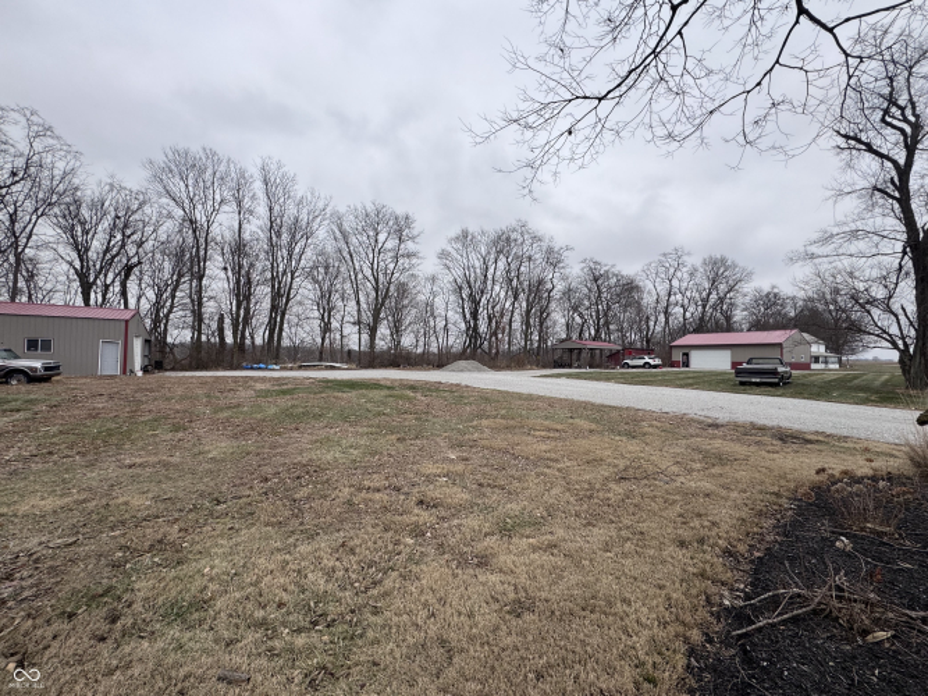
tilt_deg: +1.9
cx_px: 464
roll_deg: -0.8
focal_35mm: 14
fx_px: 375
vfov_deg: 85.7
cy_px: 348
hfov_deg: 102.1
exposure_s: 1/257
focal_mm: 2.22
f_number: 2.2
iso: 40
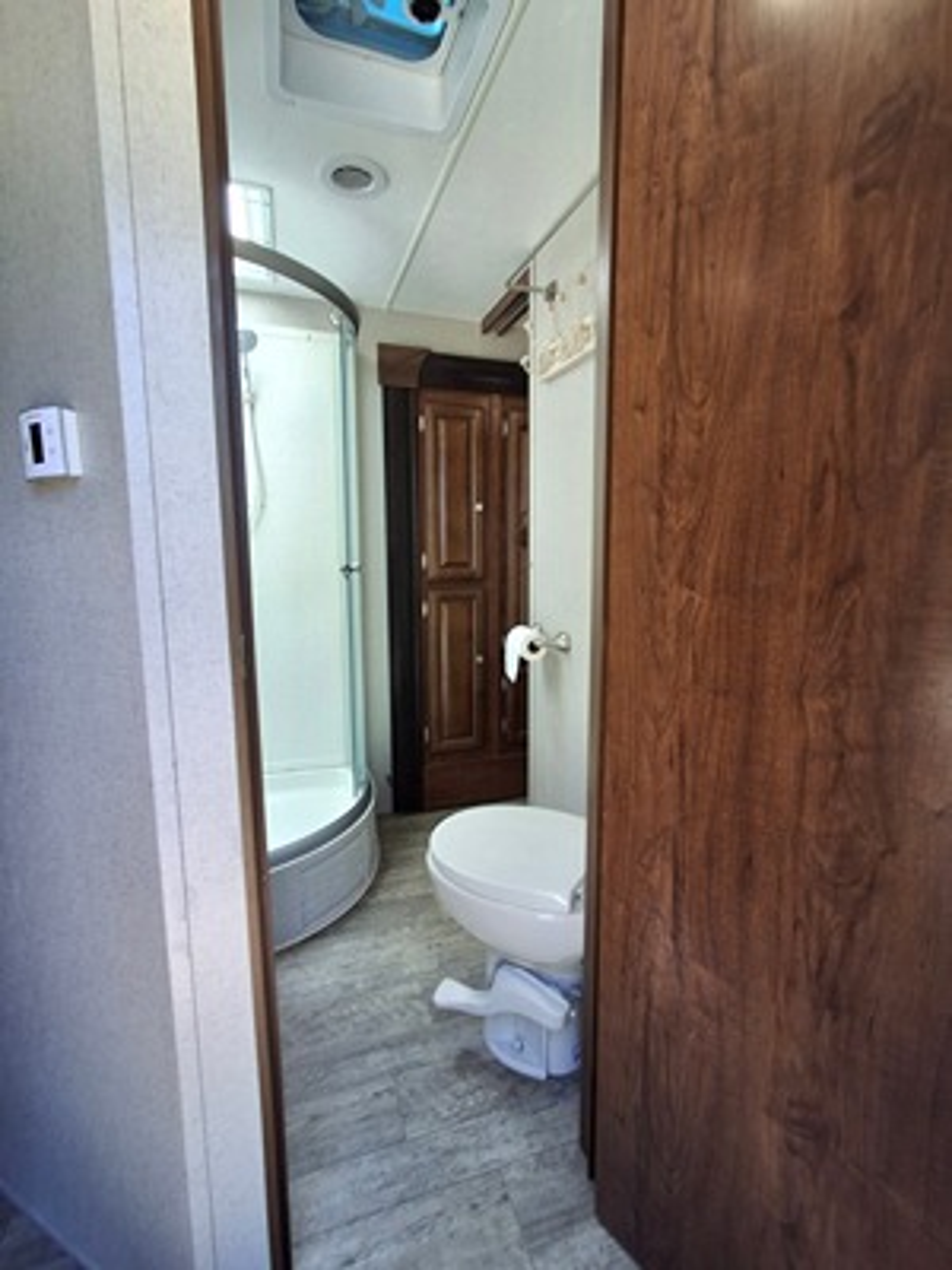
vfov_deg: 94.5
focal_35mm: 16
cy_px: 635
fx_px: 587
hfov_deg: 78.1
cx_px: 476
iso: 40
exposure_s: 1/40
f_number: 2.2
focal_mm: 1.64
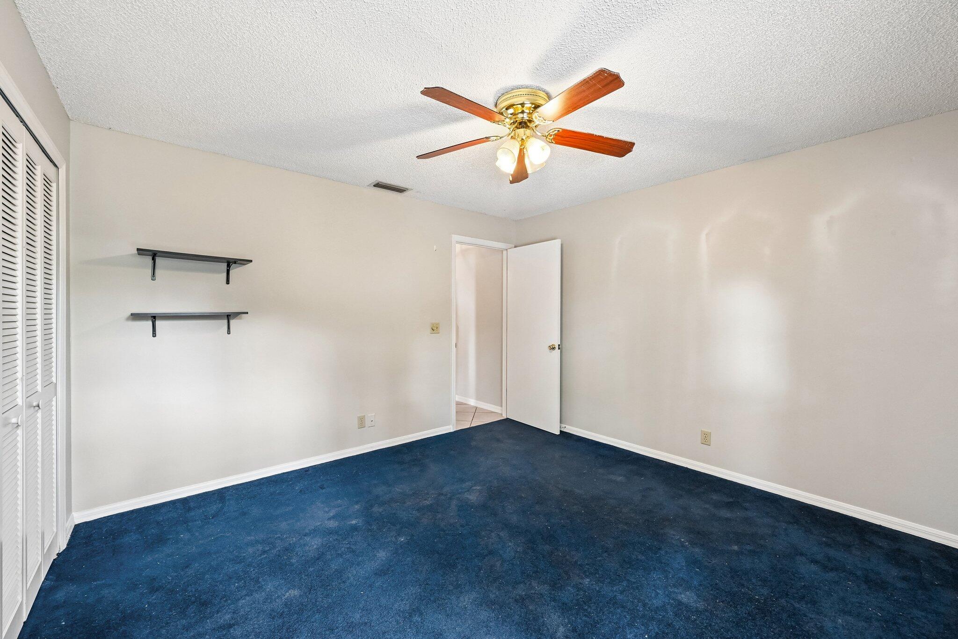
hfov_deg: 104.3
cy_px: 320
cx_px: 479
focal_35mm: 14
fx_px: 372
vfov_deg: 81.2
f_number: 8
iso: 2500
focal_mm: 14
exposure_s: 1/25
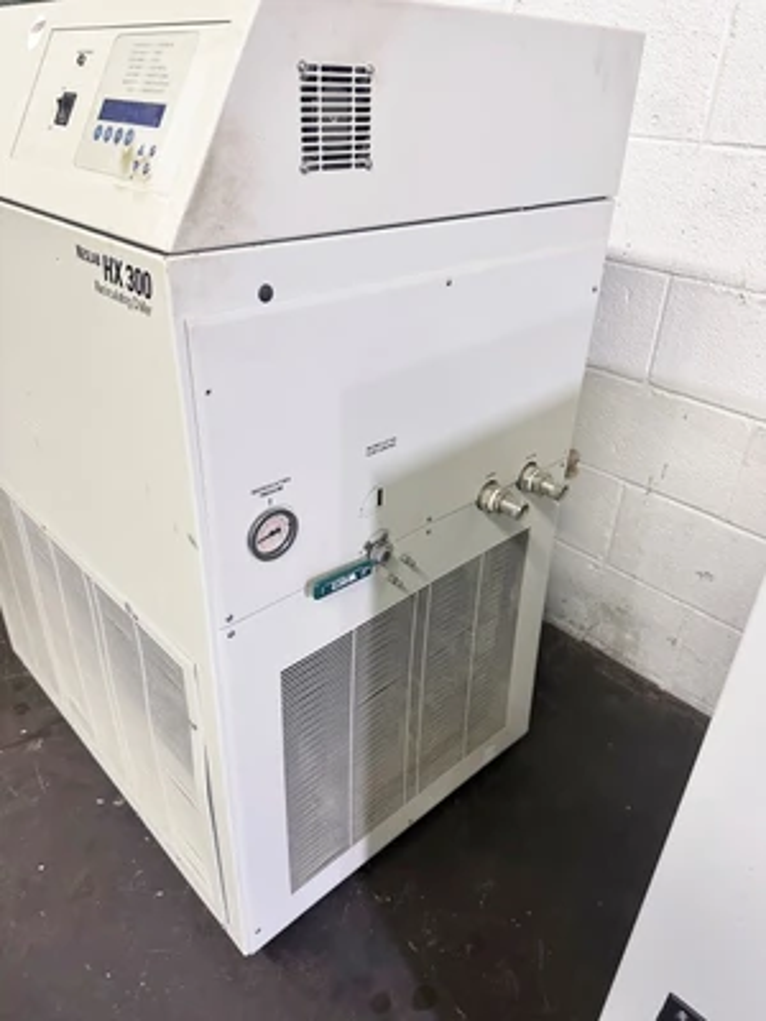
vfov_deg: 71.6
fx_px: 708
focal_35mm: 24
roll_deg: -0.6
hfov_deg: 56.8
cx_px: 383
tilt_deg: -29.5
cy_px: 510
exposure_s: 1/60
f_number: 1.78
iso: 400
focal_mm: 6.86
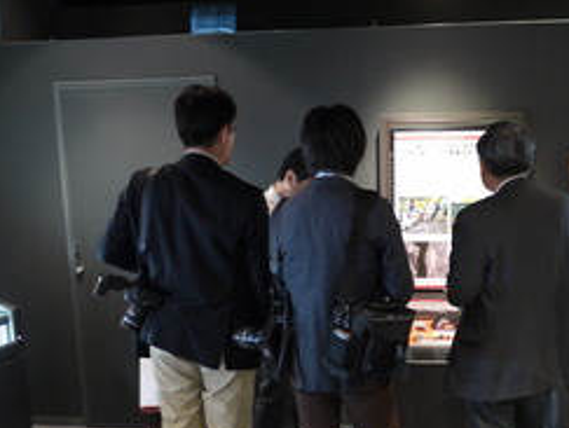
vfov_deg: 30.8
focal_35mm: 46
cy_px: 344
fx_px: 757
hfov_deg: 40.6
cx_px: 386
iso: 400
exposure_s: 1/10
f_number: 3.5
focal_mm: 14
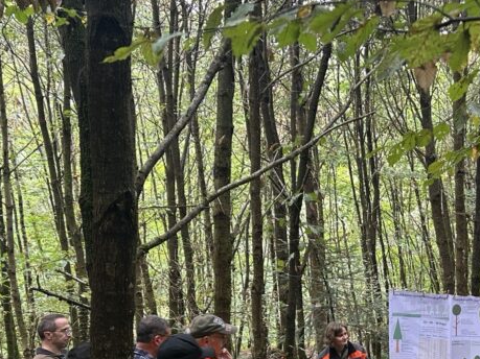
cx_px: 450
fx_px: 804
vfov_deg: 24.7
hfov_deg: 31.4
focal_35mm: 58
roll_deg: +3.6
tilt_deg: -13.4
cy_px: 301
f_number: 1.5
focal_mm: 5.7
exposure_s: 1/108
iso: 125
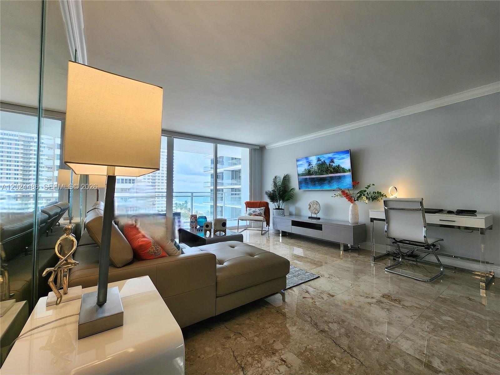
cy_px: 188
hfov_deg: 106.2
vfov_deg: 89.9
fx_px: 188
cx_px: 250
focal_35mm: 13
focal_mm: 2.2
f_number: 2.2
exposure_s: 1/120
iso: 64
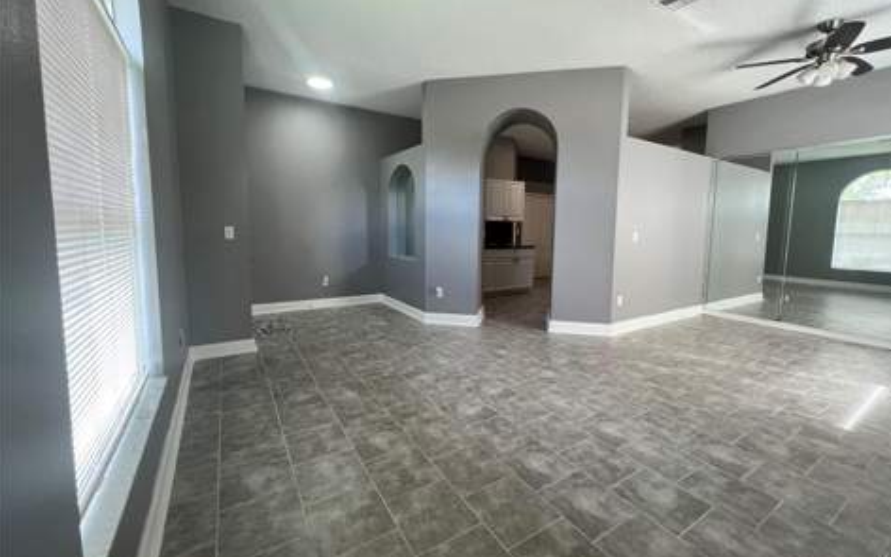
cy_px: 261
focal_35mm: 14
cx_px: 451
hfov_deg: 105.3
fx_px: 340
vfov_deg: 78.5
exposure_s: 1/120
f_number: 1.8
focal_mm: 1.57
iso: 160
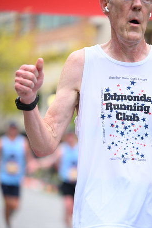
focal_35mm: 158
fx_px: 1001
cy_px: 133
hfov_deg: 8.7
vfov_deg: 13.0
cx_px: 89
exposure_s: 1/2000
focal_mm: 130
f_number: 2.8
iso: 1250
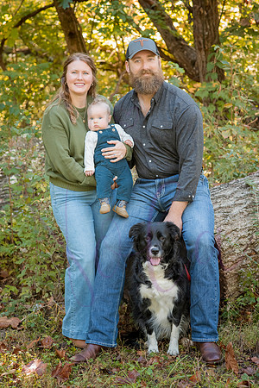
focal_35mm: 85
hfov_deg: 16.1
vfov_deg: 23.9
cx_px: 130
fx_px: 917
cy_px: 194
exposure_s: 1/250
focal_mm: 85
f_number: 4
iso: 800
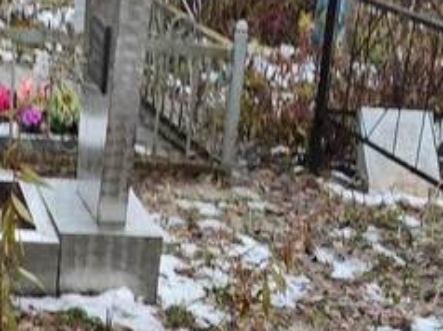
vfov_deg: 12.4
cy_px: 539
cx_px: 253
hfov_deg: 17.6
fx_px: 1432
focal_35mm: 112
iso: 158
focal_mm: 4.77
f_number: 1.75
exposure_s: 1/60
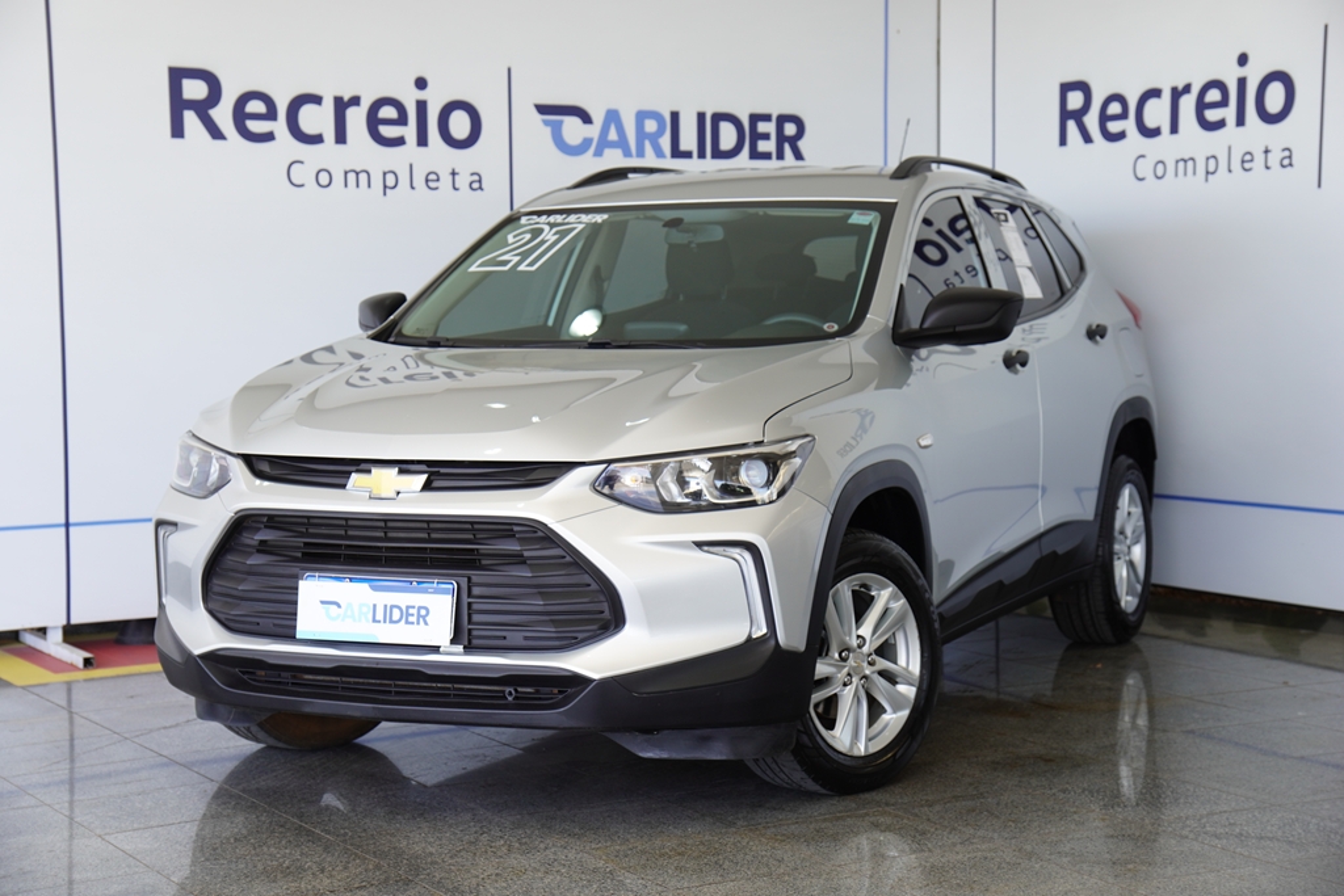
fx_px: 2408
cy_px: 448
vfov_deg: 21.1
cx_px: 672
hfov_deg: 31.2
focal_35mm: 64
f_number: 4
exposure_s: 1/80
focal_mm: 43
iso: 100
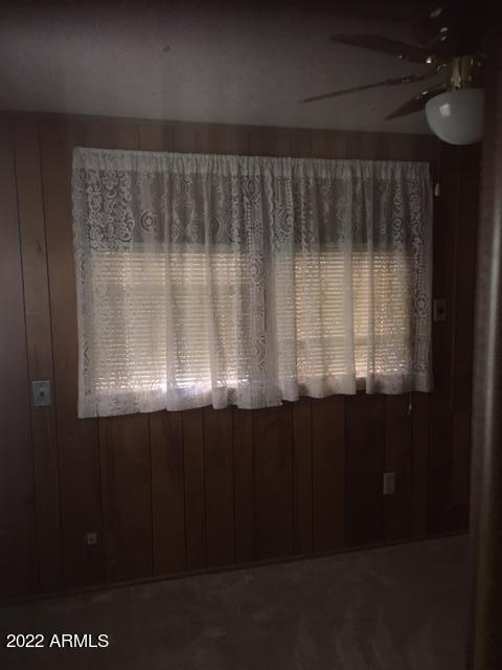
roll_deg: +1.6
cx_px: 251
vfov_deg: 61.7
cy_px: 335
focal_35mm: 29
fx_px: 561
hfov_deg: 48.2
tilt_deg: -5.5
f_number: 2.2
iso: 100
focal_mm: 4.15
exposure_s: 1/4
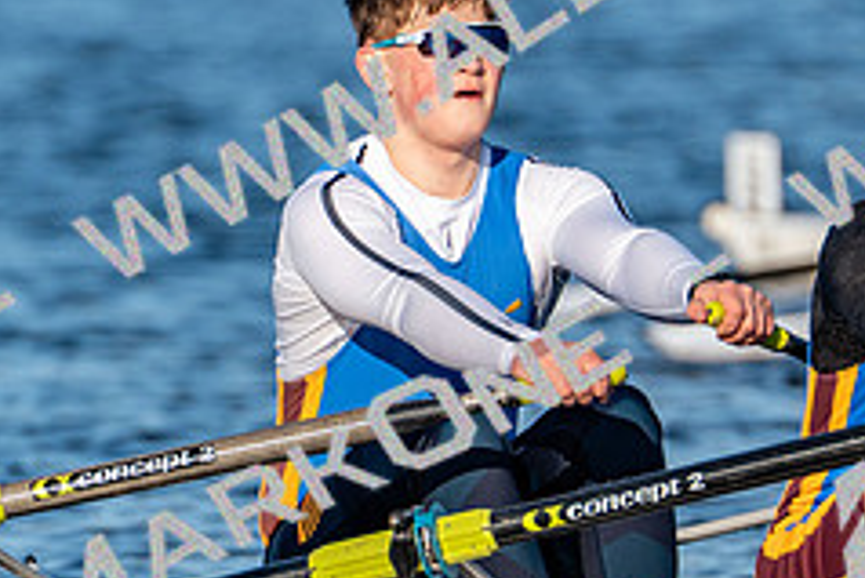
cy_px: 289
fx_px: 35149
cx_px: 523
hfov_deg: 1.4
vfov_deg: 0.9
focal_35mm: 1462
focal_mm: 600
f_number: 6.3
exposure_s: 1/2000
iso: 400
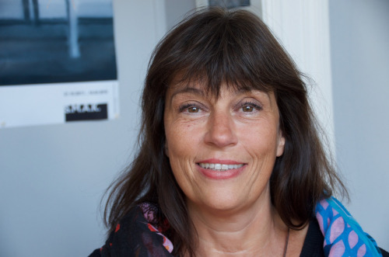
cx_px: 194
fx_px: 970
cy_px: 128
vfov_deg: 15.1
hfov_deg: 22.7
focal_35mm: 90
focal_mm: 60
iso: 720
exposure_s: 1/30
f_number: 5
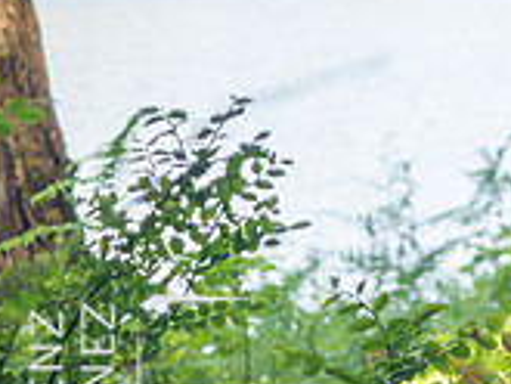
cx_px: 876
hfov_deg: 6.9
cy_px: -42
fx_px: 4151
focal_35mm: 281
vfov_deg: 5.3
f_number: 2.8
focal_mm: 40
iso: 1000
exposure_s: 1/1000
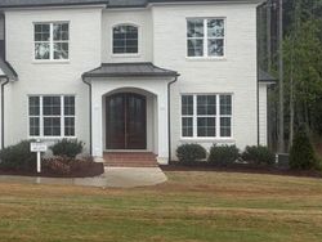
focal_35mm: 52
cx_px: 33
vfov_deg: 28.0
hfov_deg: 34.7
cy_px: 96
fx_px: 484
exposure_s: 1/1420
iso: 50
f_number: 1.6
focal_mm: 5.96
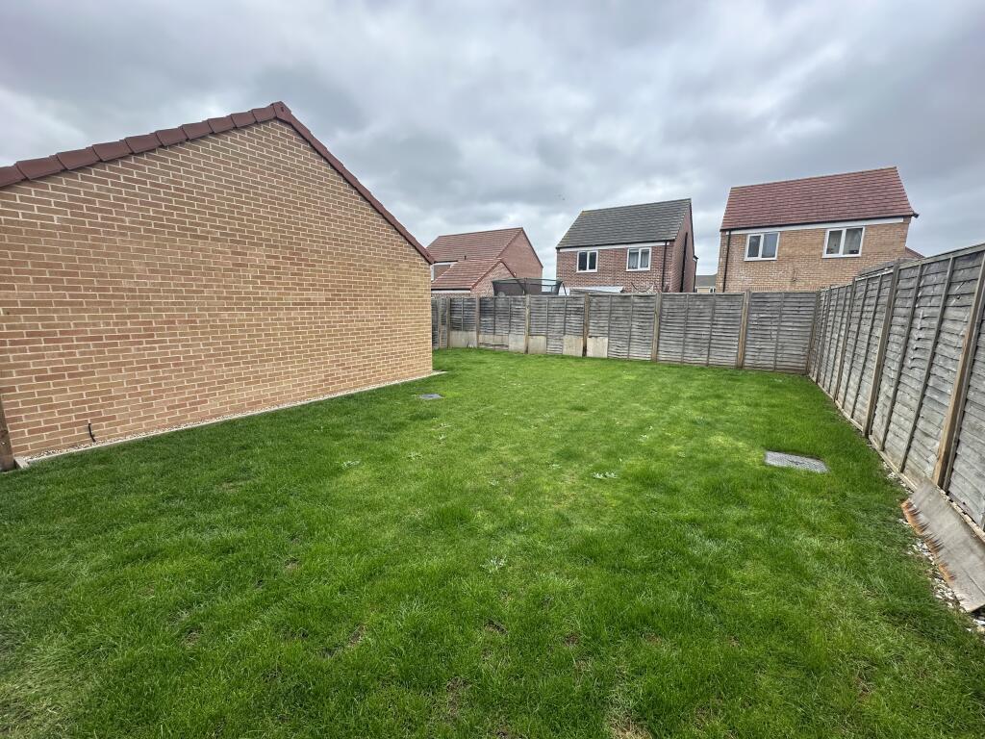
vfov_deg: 85.7
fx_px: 398
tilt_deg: -9.7
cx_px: 492
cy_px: 370
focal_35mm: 14
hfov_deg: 102.1
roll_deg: -0.3
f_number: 2.2
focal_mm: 2.22
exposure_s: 1/262
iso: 40
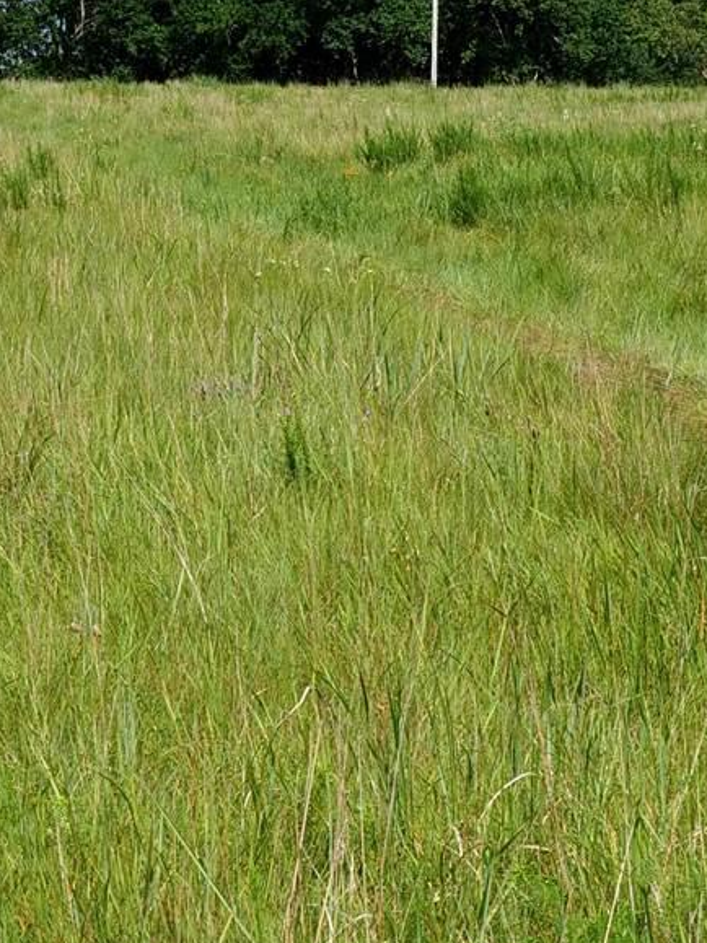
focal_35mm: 175
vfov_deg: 11.3
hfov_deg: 8.5
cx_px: 541
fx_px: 4767
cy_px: 233
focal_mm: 22
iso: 200
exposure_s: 1/500
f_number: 8
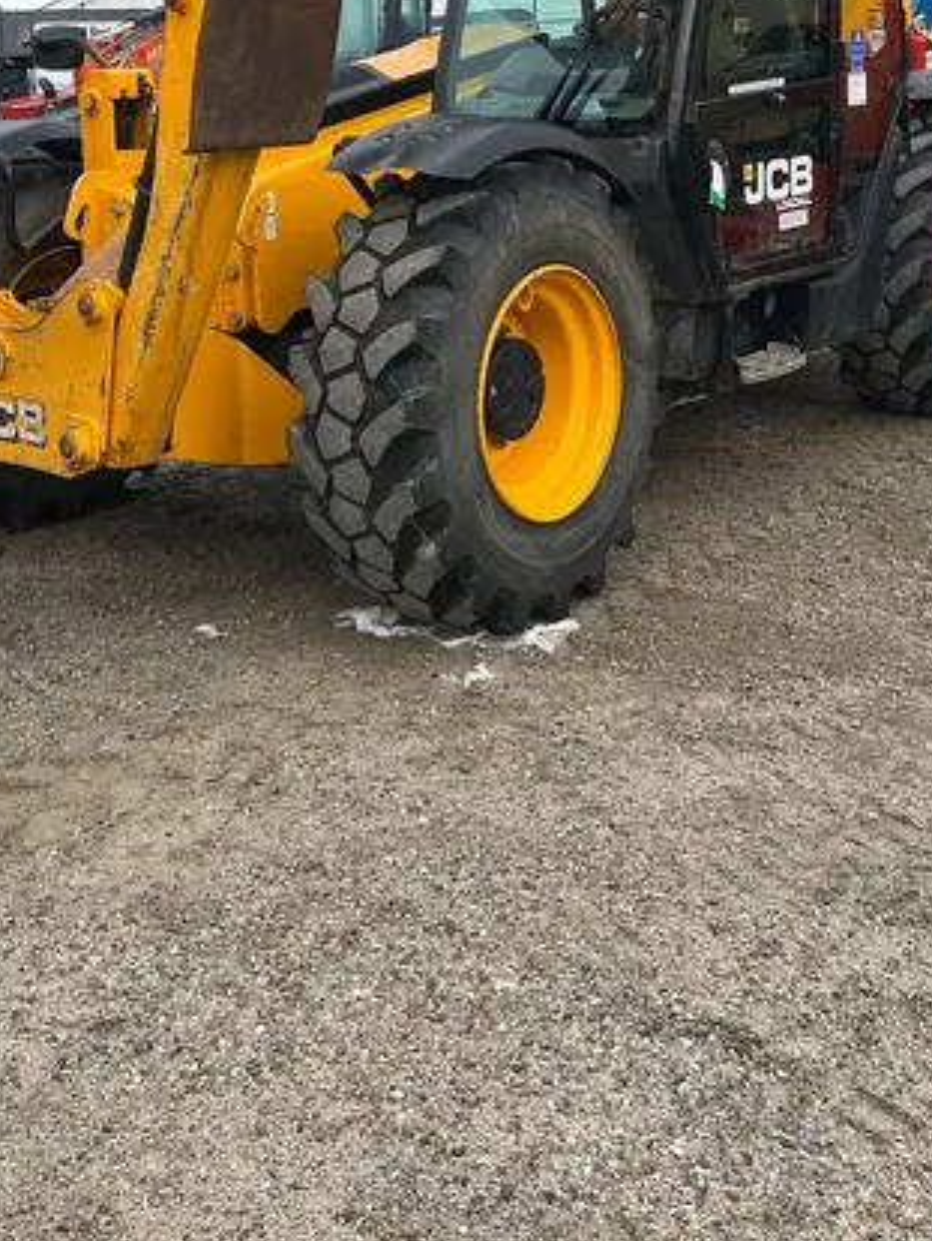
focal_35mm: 46
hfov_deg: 31.3
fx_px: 1650
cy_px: 211
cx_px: 315
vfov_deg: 39.3
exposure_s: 1/714
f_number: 1.6
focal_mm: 5.1
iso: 50
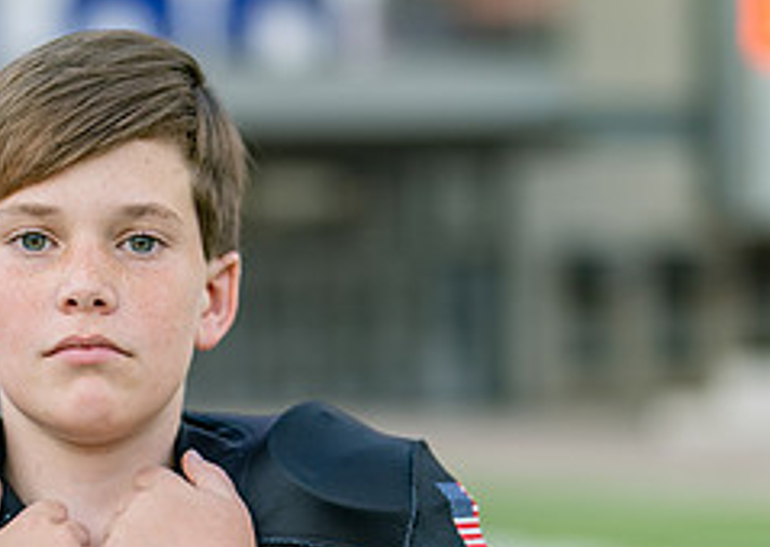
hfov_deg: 13.6
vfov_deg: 9.7
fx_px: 3210
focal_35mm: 147
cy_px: 581
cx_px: 123
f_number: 1.2
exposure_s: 1/1250
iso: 100
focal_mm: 50
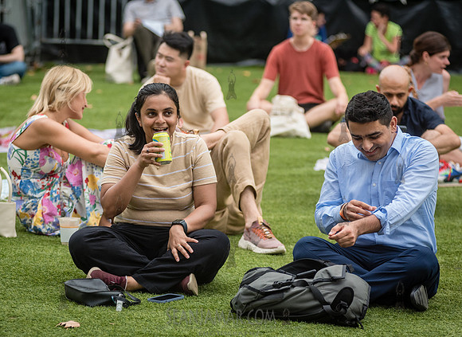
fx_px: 2108
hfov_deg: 12.5
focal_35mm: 160
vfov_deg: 9.1
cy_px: 188
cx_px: 196
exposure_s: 1/1250
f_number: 3.5
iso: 1000
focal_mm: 135
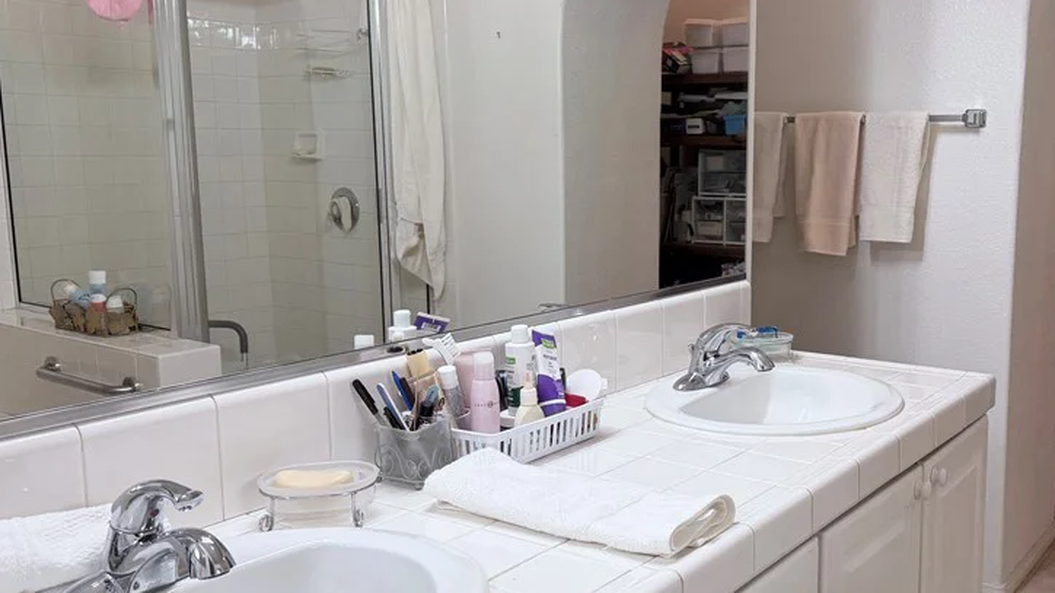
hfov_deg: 53.3
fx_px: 1035
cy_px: 302
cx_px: 676
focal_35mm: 37
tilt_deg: -9.1
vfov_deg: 32.0
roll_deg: +0.4
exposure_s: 1/120
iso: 100
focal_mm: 6.76
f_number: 1.78
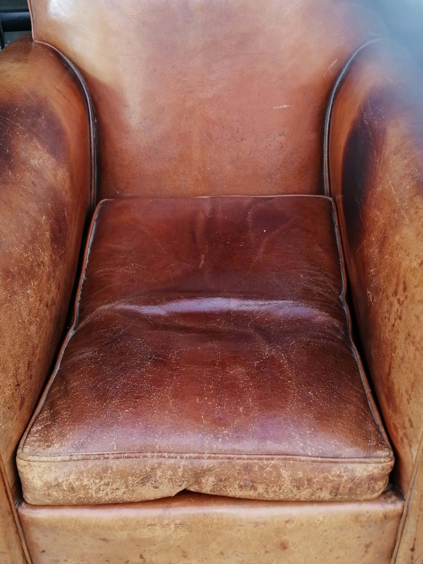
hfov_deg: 31.5
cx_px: 212
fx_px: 749
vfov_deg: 41.2
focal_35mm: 46
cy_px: 282
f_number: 1.8
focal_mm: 3.62
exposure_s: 1/100
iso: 64
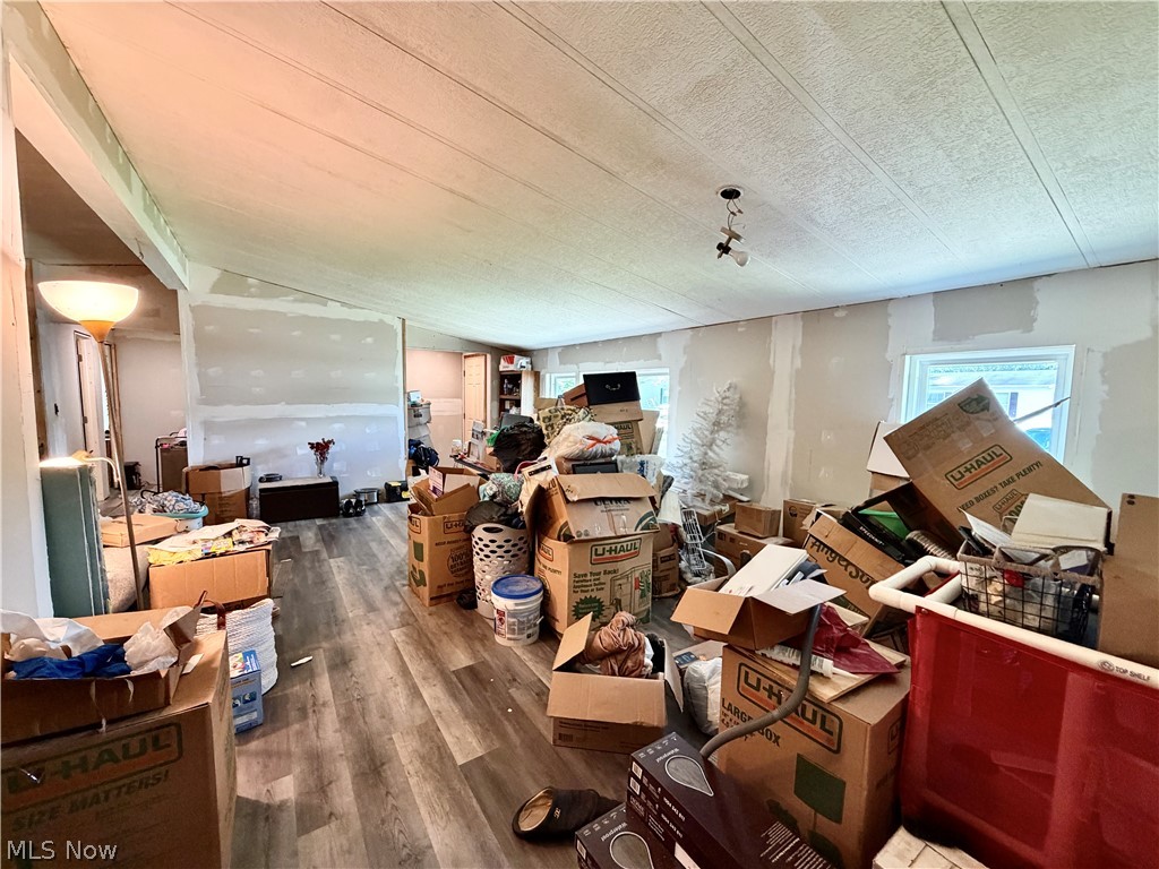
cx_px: 580
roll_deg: +0.5
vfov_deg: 85.7
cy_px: 434
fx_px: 469
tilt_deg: -4.3
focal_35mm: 14
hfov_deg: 102.1
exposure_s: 1/60
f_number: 2.2
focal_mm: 2.22
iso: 320
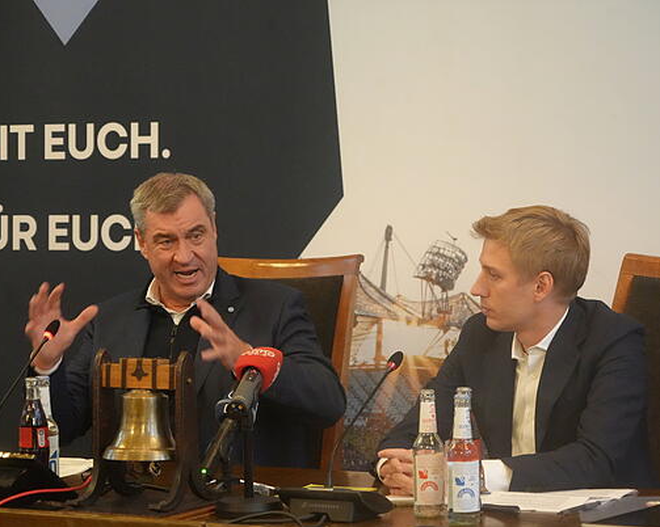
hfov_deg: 12.9
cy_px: 265
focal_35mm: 150
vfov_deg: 10.3
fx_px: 2929
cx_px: 344
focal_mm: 132
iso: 12800
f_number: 6.3
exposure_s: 1/125
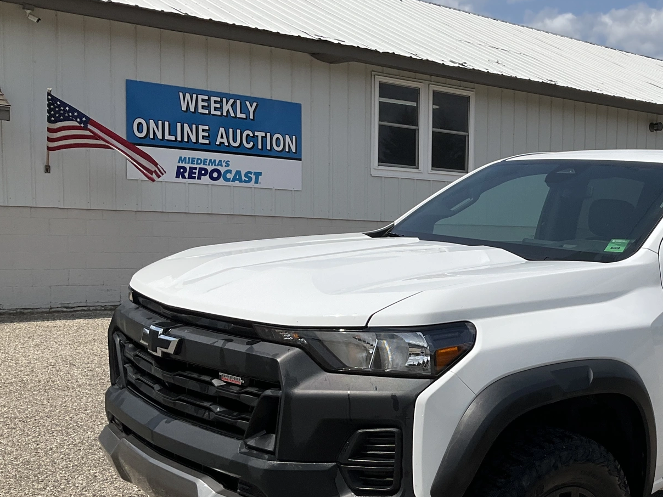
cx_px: 524
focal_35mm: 48
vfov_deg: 30.1
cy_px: 325
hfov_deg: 38.3
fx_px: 919
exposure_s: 1/3534
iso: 25
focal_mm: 3
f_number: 1.8
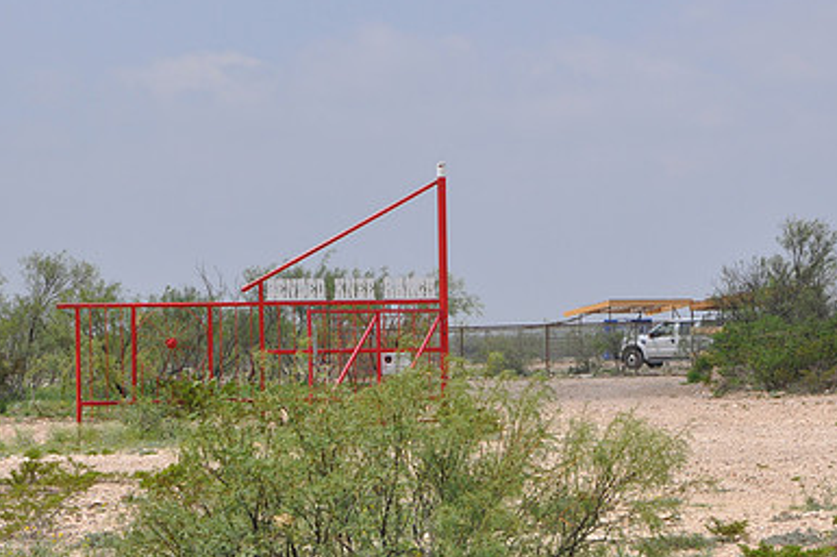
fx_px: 3670
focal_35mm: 158
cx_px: 457
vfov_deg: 8.7
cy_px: 336
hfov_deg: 13.0
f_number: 9
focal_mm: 70
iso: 200
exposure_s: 1/320
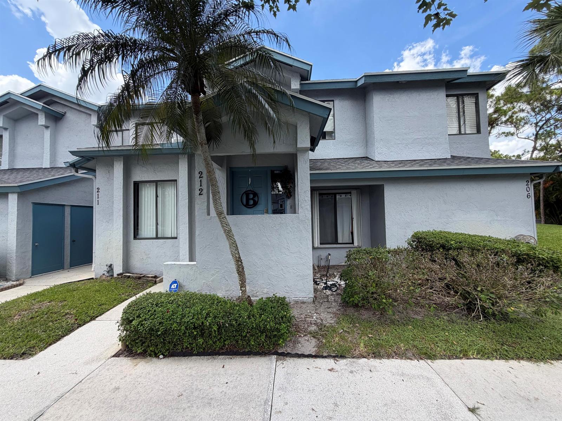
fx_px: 227
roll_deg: +2.3
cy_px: 210
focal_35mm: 14
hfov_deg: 102.1
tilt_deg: +2.6
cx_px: 281
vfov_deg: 85.7
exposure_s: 1/502
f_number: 2.2
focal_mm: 2.22
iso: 64
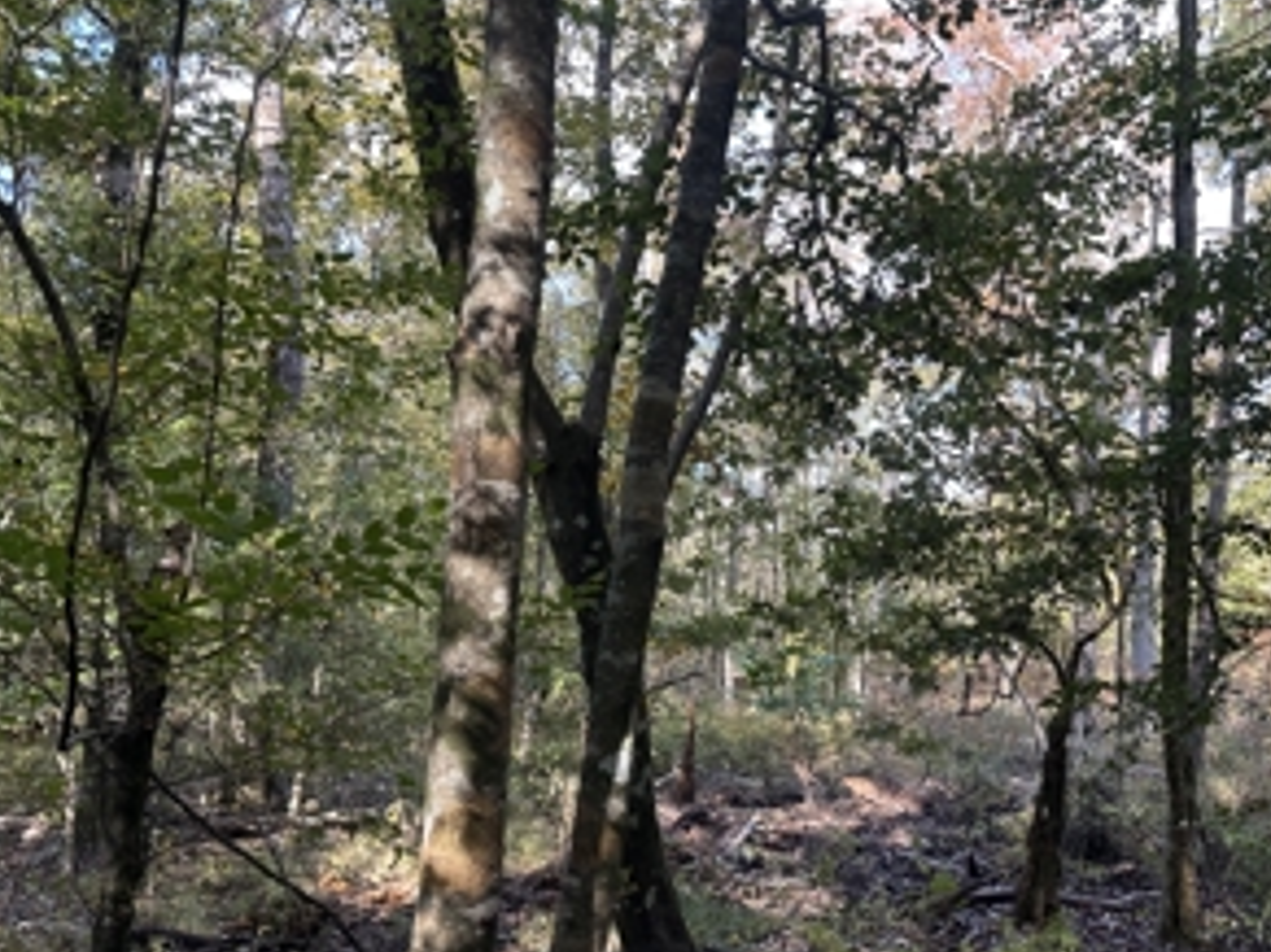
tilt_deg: +3.2
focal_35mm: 33
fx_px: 1211
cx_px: 694
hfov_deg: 55.3
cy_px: 515
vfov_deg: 42.9
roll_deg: -0.5
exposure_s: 1/194
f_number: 1.78
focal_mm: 6.86
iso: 64
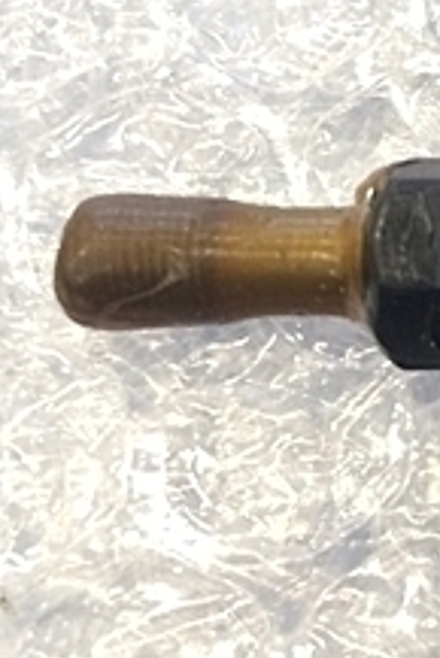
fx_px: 1629
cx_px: 847
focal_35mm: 89
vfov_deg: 22.8
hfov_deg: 13.4
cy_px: 252
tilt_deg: -80.9
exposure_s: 1/30
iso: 80
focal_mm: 4.15
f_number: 2.2
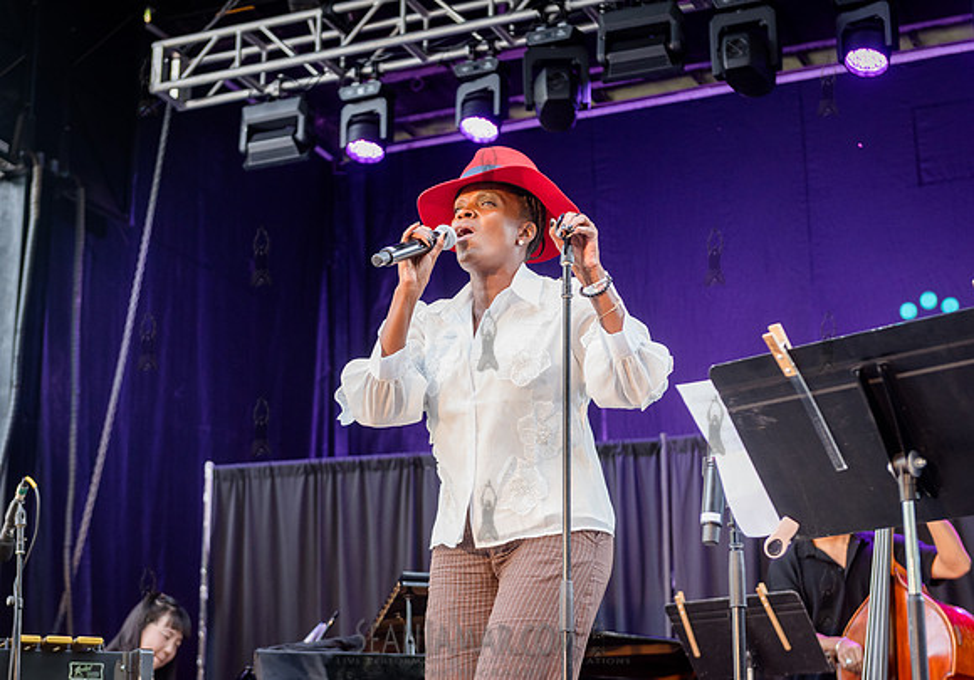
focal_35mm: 66
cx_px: 437
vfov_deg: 21.4
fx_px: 1799
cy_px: 352
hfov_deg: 30.3
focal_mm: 58
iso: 800
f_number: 3.5
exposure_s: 1/320
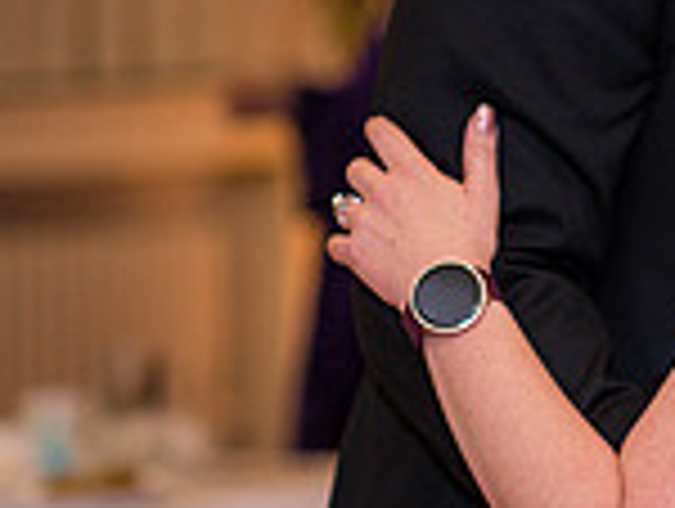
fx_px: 6172
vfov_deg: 4.7
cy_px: 52
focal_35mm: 316
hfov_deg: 6.2
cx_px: 1071
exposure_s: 1/125
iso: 640
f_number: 2.2
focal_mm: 85
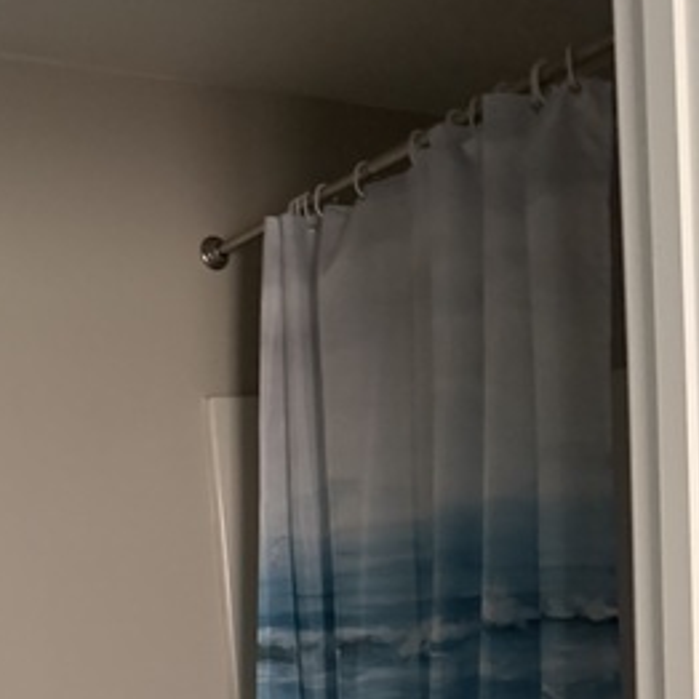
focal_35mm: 54
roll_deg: +4.8
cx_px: 267
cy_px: 762
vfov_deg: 28.8
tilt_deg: -9.7
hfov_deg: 31.5
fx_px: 1234
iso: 1000
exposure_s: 1/38
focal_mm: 6.76
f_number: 1.78
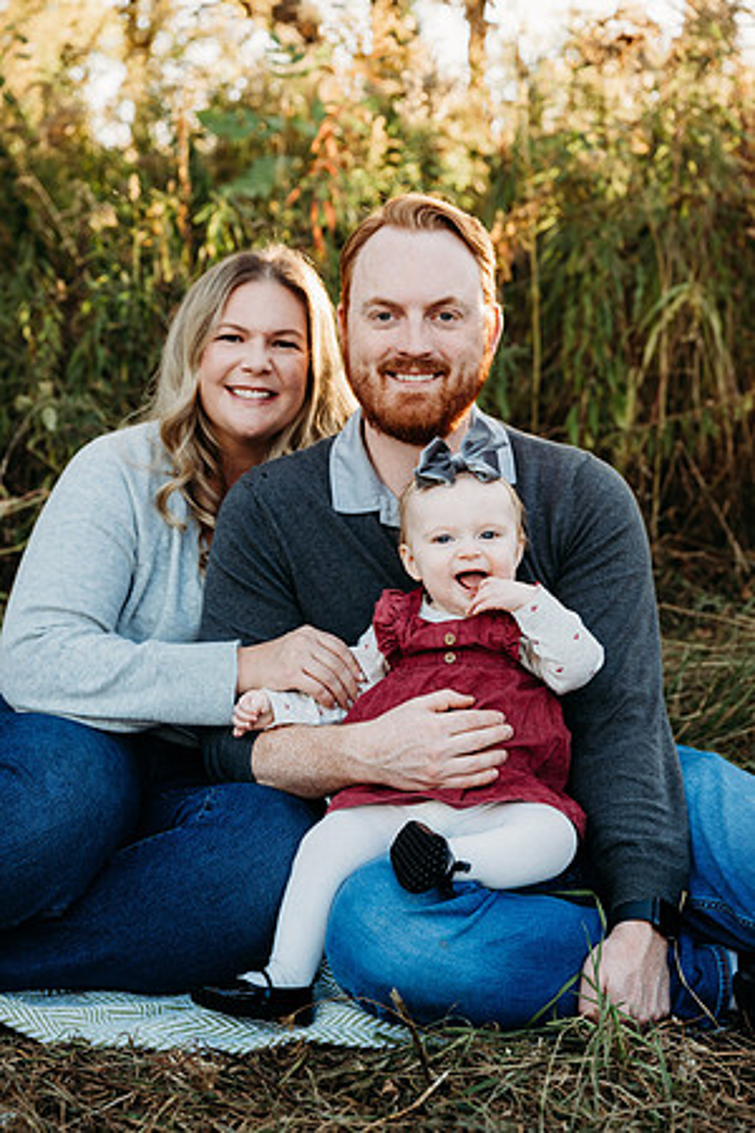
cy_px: 566
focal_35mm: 64
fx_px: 2013
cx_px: 378
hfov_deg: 21.2
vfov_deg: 31.4
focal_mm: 64
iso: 640
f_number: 4.5
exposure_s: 1/320
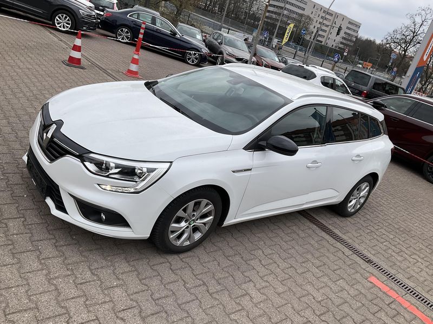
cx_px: 216
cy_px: 162
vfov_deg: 48.2
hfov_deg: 61.7
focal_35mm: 29
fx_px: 363
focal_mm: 3
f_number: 1.8
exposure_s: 1/422
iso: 25
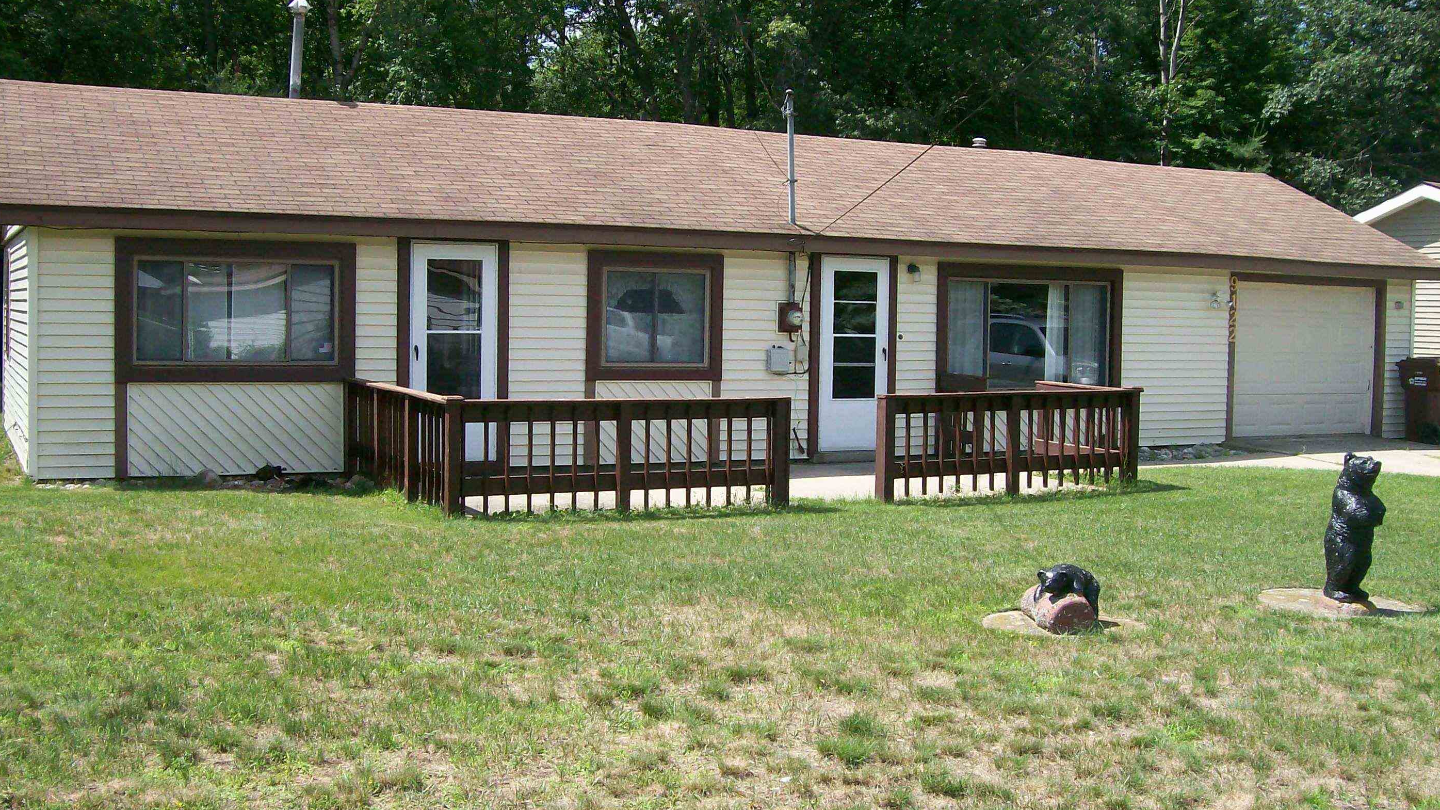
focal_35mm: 40
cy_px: 406
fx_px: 1527
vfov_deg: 29.7
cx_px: 712
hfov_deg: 50.5
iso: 80
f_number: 4.8
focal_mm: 6
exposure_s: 1/328
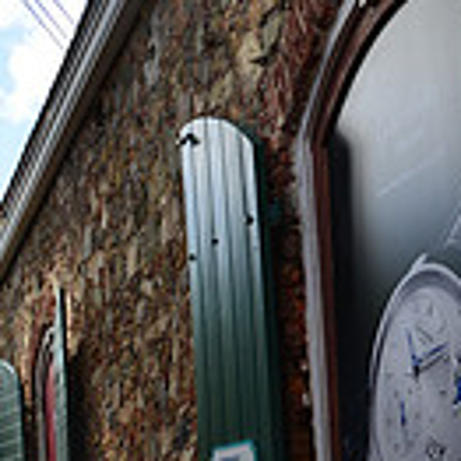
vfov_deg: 18.8
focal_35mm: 90
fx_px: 1356
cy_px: 457
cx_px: -135
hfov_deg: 18.0
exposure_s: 1/60
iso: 200
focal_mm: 24
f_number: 10
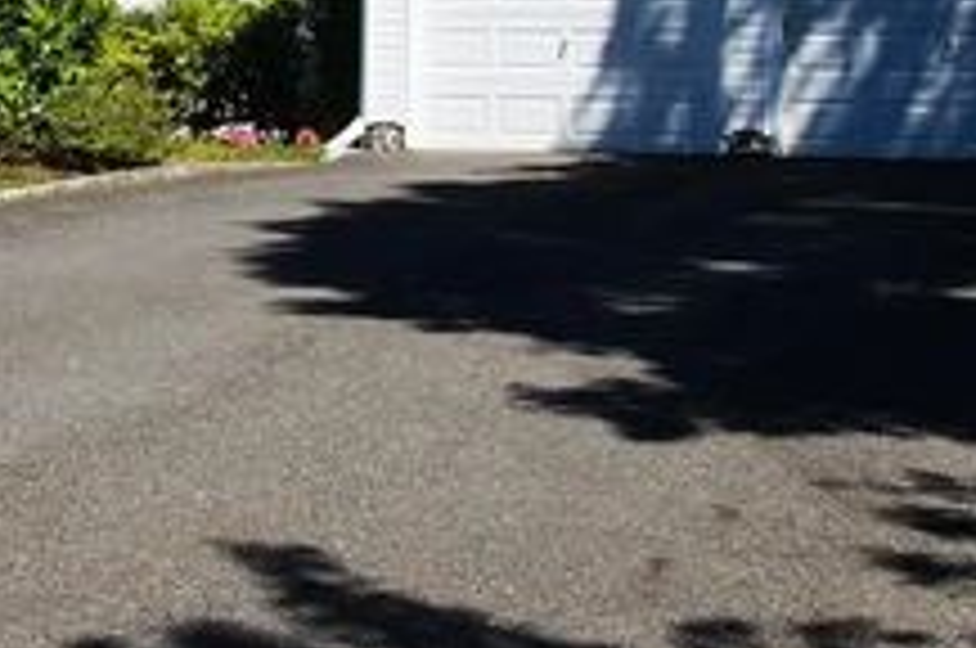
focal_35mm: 85
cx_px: 63
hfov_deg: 23.2
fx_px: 2301
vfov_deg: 15.4
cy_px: -140
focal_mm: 12
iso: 100
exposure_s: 1/160
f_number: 13
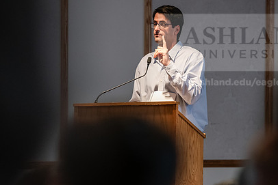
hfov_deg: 8.7
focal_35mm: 236
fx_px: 1823
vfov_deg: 5.8
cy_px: 97
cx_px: 138
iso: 2500
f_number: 3.2
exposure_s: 1/200
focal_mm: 165
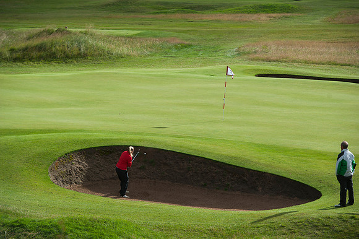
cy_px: 120
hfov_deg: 14.7
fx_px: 1395
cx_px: 180
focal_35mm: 140
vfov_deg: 9.8
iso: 400
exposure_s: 1/1250
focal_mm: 140
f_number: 5.6
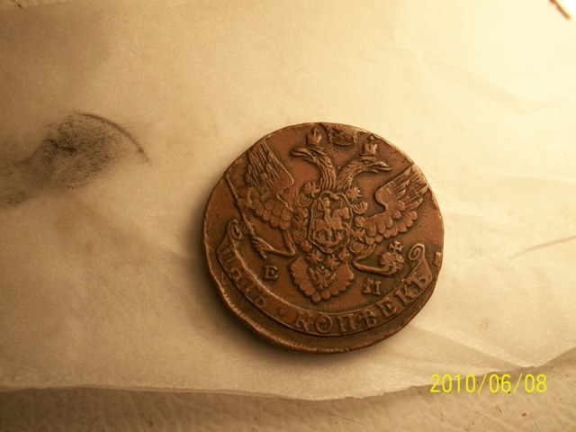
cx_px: 288
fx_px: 732
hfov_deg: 42.9
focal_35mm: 44
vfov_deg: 32.9
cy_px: 216
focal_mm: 7.8
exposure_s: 1/500
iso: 80
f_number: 3.5
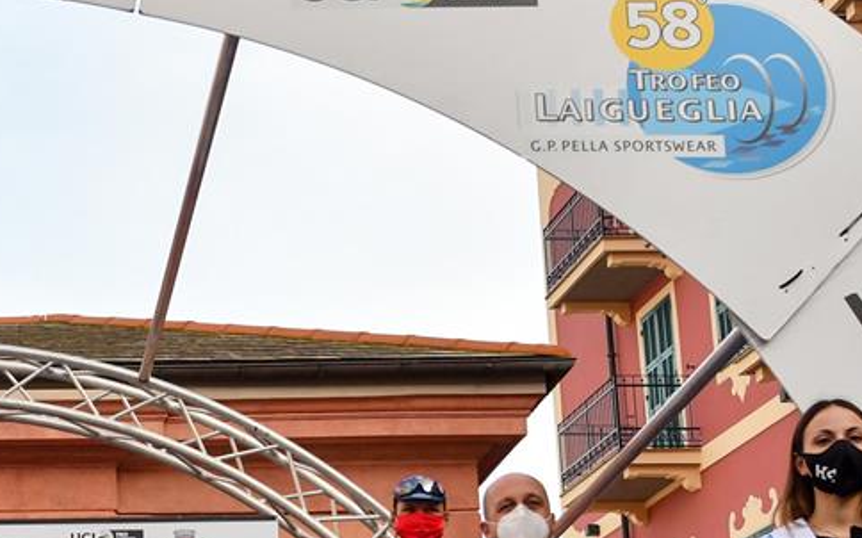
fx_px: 2137
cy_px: 509
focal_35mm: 91
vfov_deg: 14.2
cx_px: -126
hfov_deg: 21.4
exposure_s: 1/1000
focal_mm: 24
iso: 640
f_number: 5.6
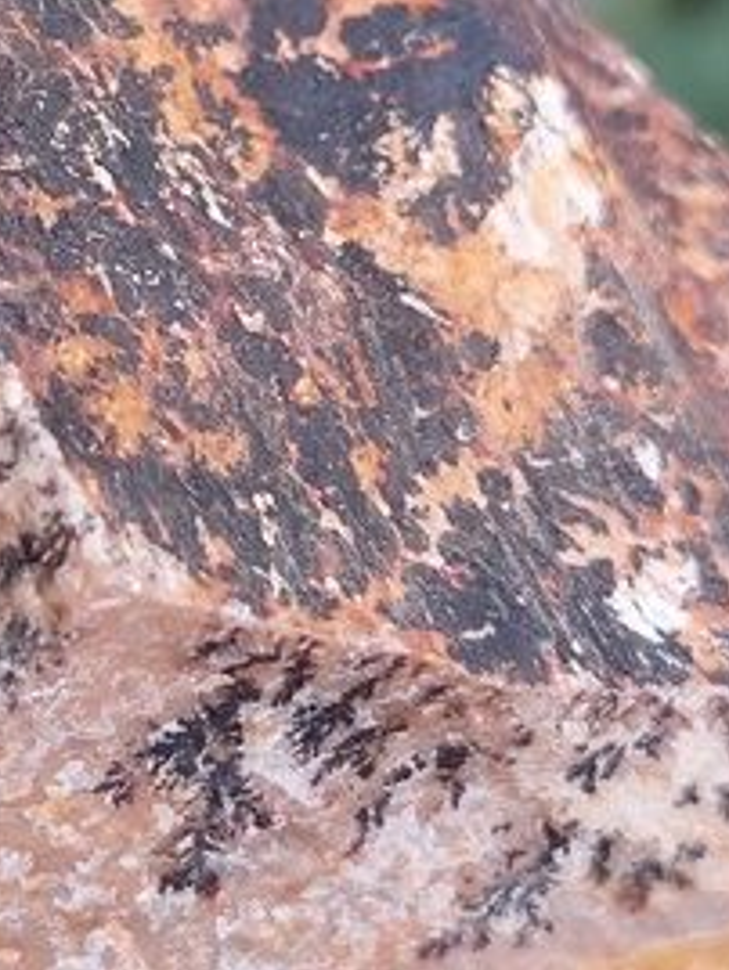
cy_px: 198
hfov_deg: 13.7
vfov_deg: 18.2
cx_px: 7
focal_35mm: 107
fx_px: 3002
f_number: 1.8
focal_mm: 5.23
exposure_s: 1/118
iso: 40
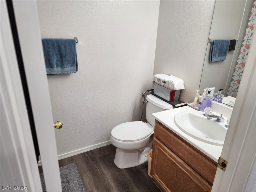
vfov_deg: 58.9
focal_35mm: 23
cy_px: 96
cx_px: 128
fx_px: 170
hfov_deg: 73.9
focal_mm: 6.4
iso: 160
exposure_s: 1/120
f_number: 1.8
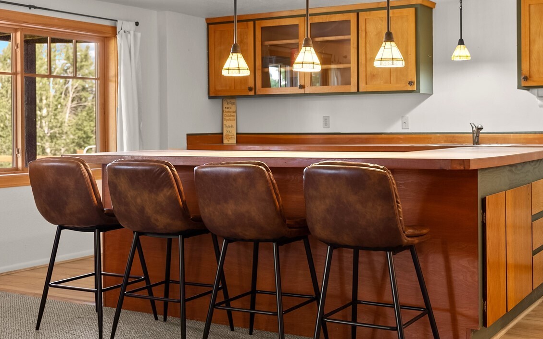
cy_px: 134
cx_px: 311
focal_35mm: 50
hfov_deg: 40.3
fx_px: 739
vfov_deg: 25.8
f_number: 3.5
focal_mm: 32.6
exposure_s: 1/5
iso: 400
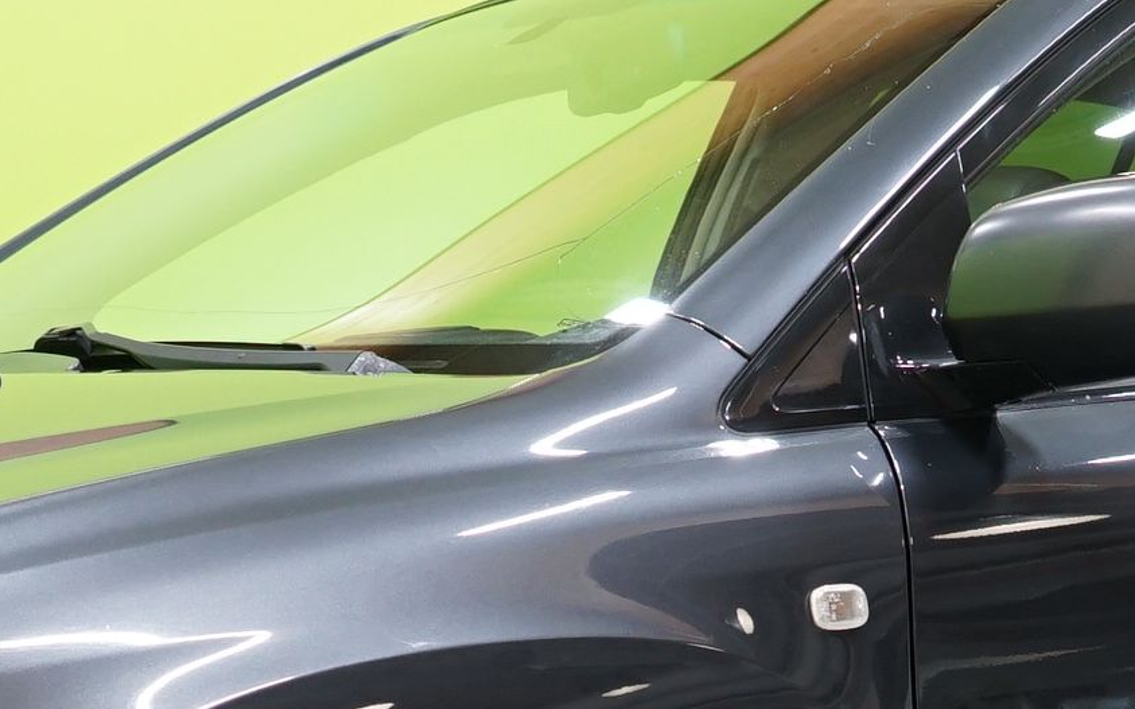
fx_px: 4269
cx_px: 673
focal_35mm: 138
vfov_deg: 9.4
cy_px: 817
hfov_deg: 15.1
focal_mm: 29
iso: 640
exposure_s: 1/40
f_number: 4.5
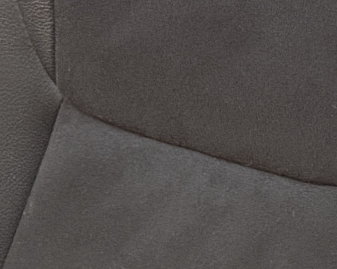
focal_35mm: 197
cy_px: 240
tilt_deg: -28.5
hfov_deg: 9.8
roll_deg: +4.2
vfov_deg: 7.8
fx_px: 1965
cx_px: 35
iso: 640
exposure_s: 1/60
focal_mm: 6.76
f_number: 1.78
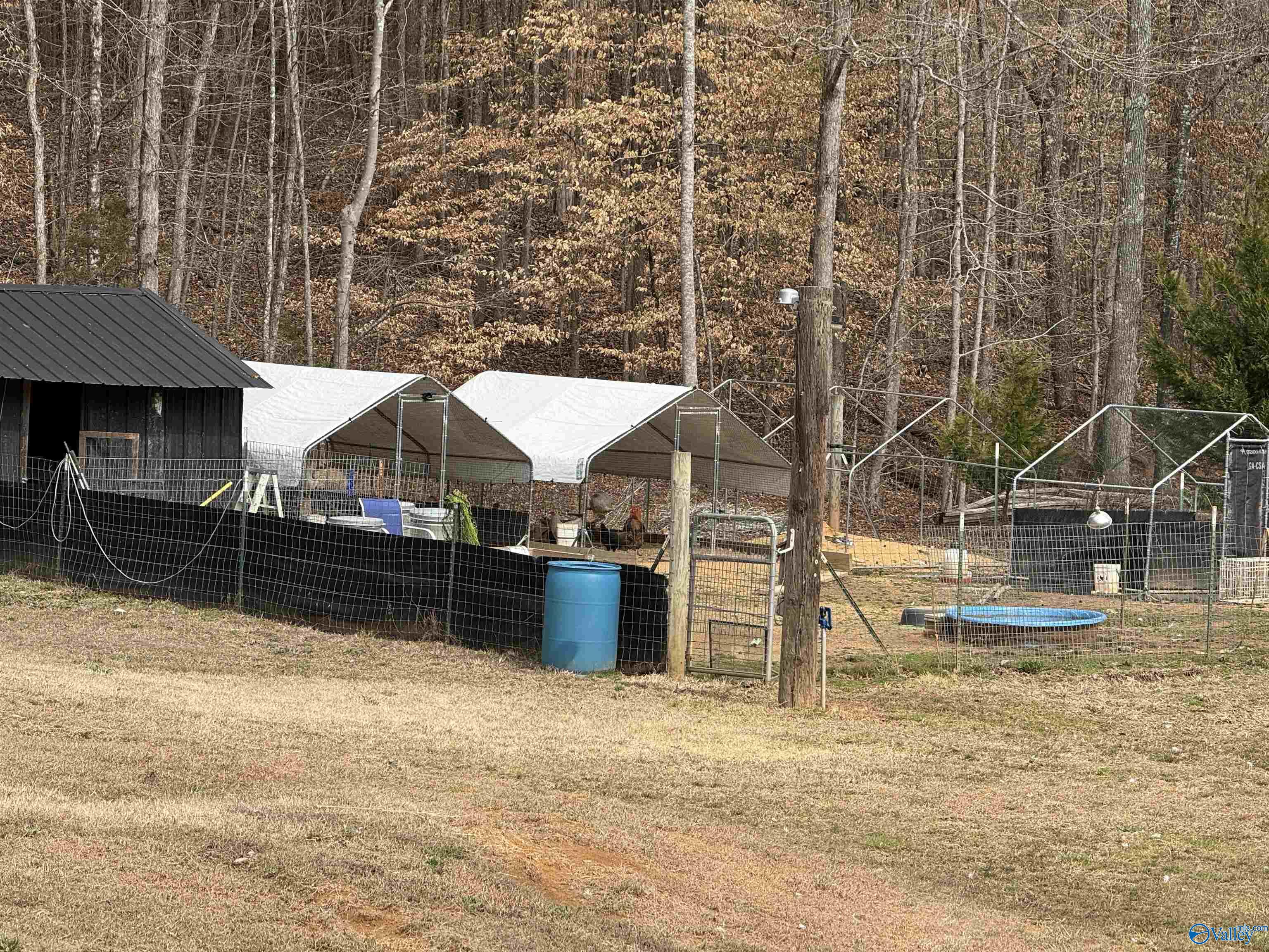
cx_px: 634
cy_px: 476
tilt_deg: -0.2
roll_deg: -1.3
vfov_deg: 12.3
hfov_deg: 16.4
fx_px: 4399
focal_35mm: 120
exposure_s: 1/700
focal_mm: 15.66
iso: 50
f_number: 2.8
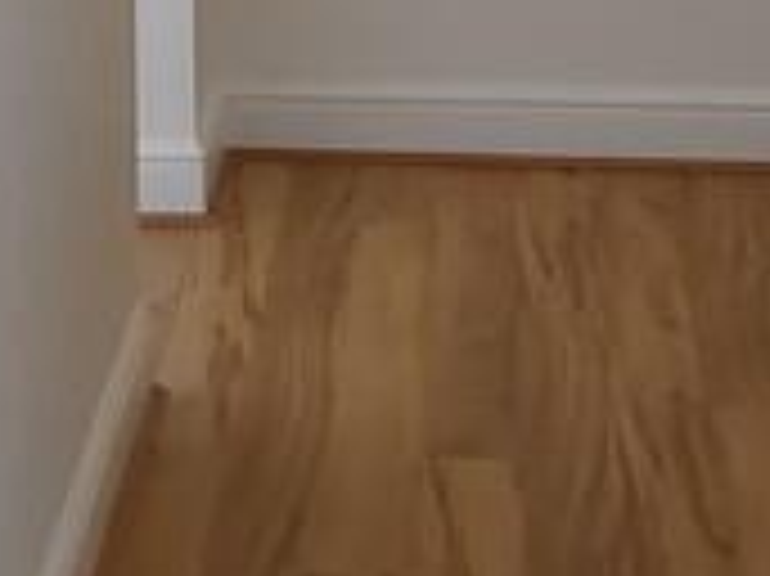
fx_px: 3201
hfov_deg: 13.7
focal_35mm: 144
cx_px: 171
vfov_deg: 10.0
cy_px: -266
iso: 250
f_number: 1.8
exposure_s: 1/100
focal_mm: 5.23
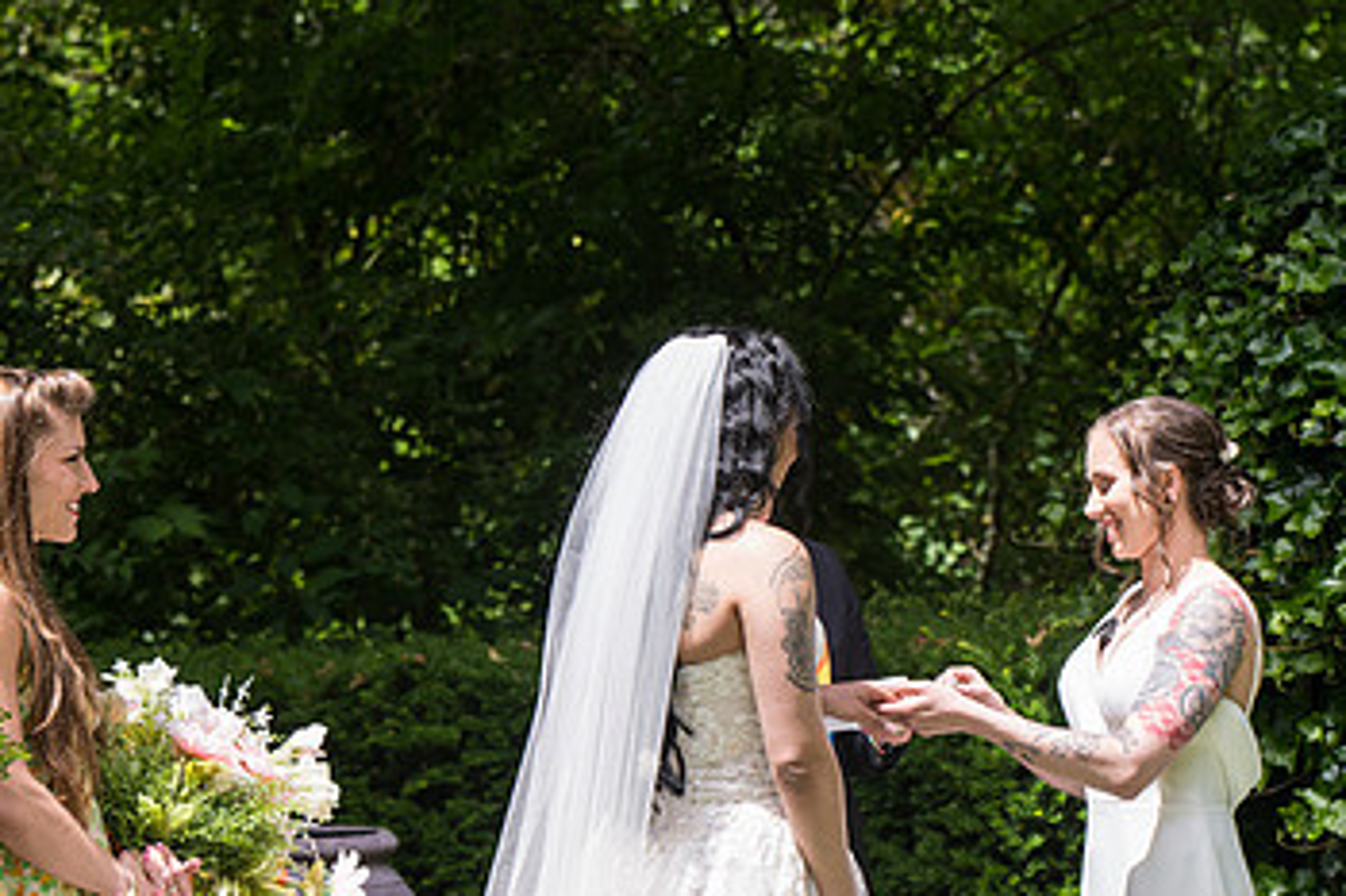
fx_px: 5082
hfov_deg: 15.1
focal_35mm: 136
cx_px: 773
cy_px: 556
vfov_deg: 10.1
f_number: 4
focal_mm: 82
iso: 100
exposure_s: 1/400
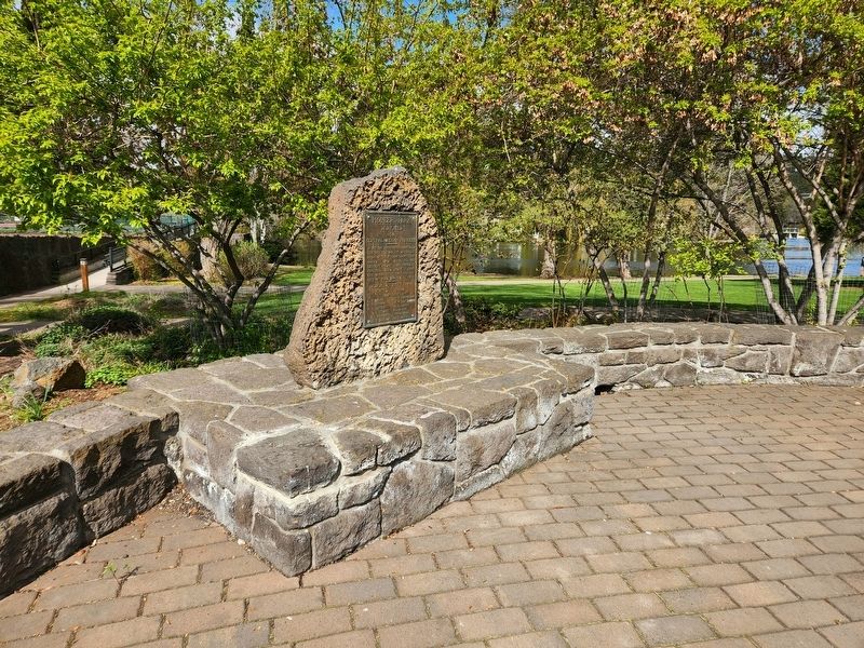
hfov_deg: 73.9
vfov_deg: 58.9
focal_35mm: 23
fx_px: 574
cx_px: 432
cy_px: 324
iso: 20
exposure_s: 1/1429
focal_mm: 5.4
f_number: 1.8
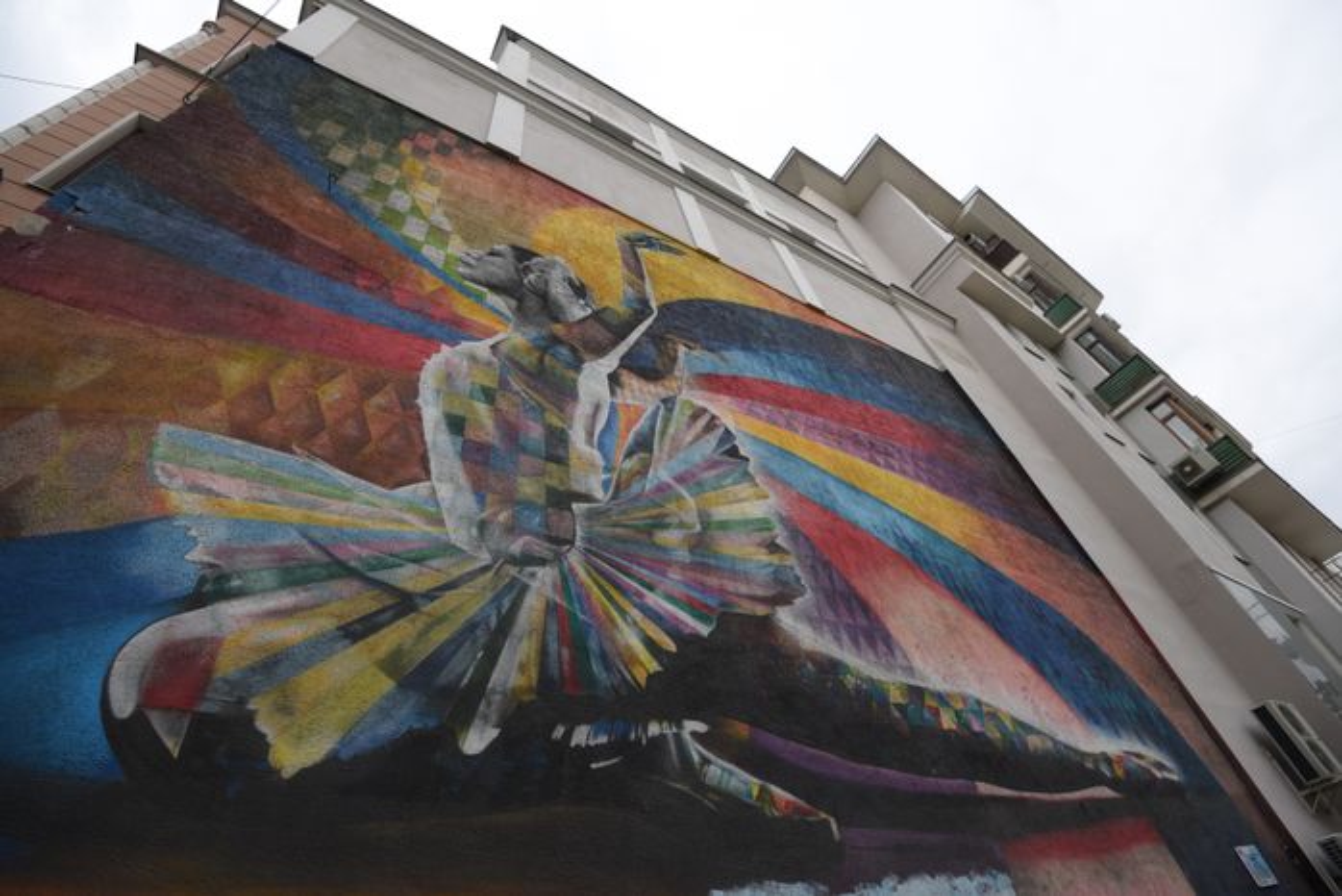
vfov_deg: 73.8
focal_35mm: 16
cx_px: 671
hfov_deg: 96.7
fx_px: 597
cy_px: 448
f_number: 5
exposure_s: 1/250
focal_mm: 16
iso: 90
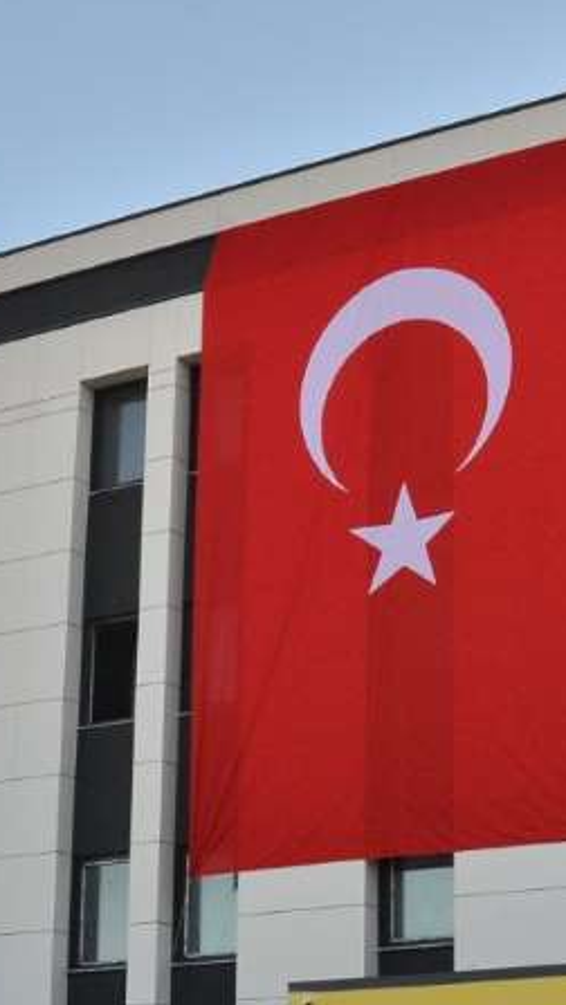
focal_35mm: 73
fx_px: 1948
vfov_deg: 28.7
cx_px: 445
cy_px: 686
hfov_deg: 16.4
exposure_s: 1/500
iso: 800
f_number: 11
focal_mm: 18
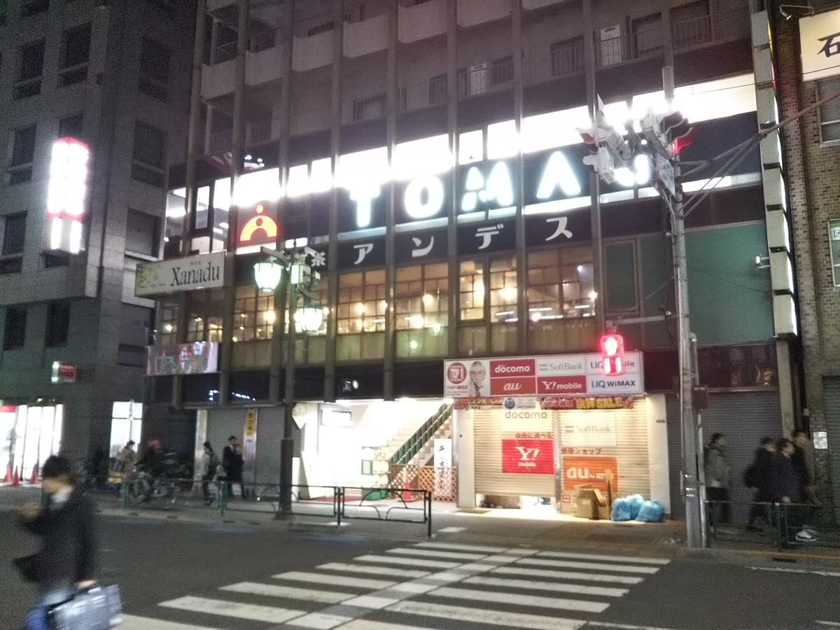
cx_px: 420
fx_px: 728
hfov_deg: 60.0
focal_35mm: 30
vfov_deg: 46.8
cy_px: 315
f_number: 2.2
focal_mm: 4
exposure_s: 1/17
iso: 320
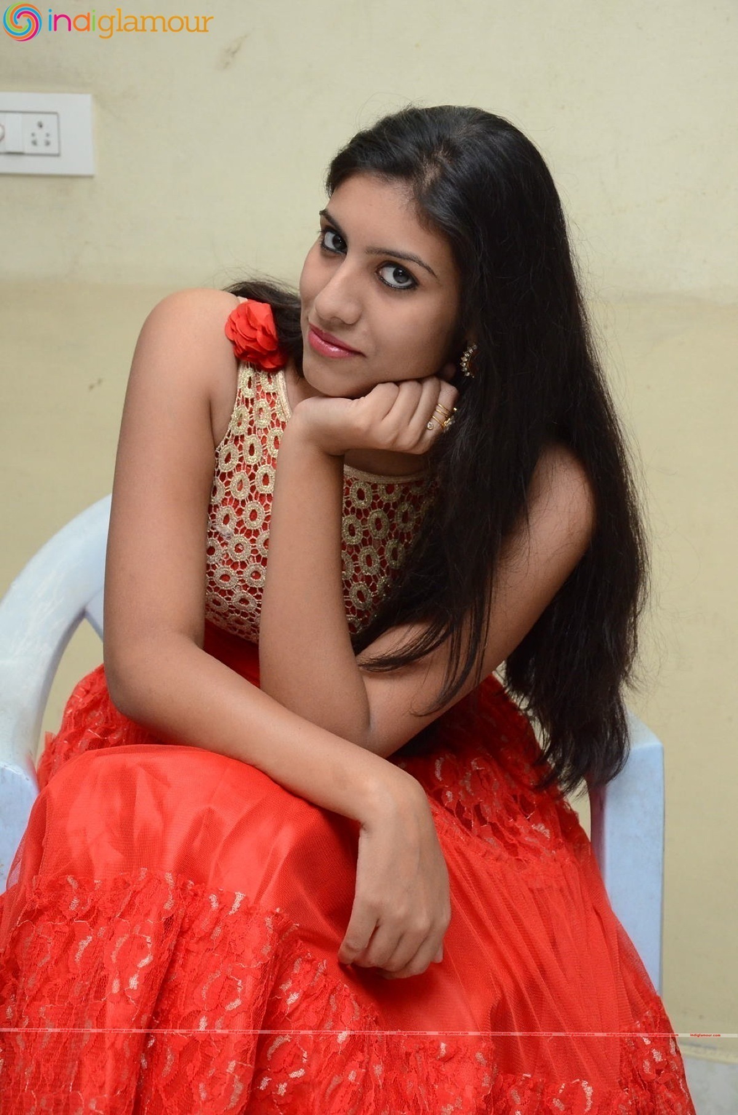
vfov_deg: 23.4
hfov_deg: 15.6
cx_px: 369
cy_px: 558
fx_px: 2688
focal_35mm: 87
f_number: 5.6
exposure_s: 1/125
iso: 2500
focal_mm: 58
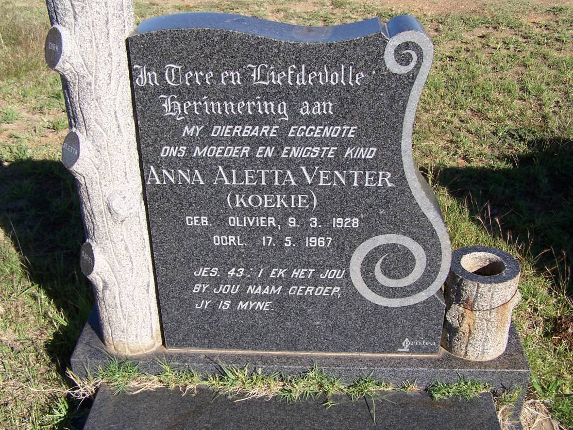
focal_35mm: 41
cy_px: 211
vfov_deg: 35.1
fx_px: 679
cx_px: 298
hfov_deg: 45.8
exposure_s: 1/750
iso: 80
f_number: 4
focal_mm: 6.3
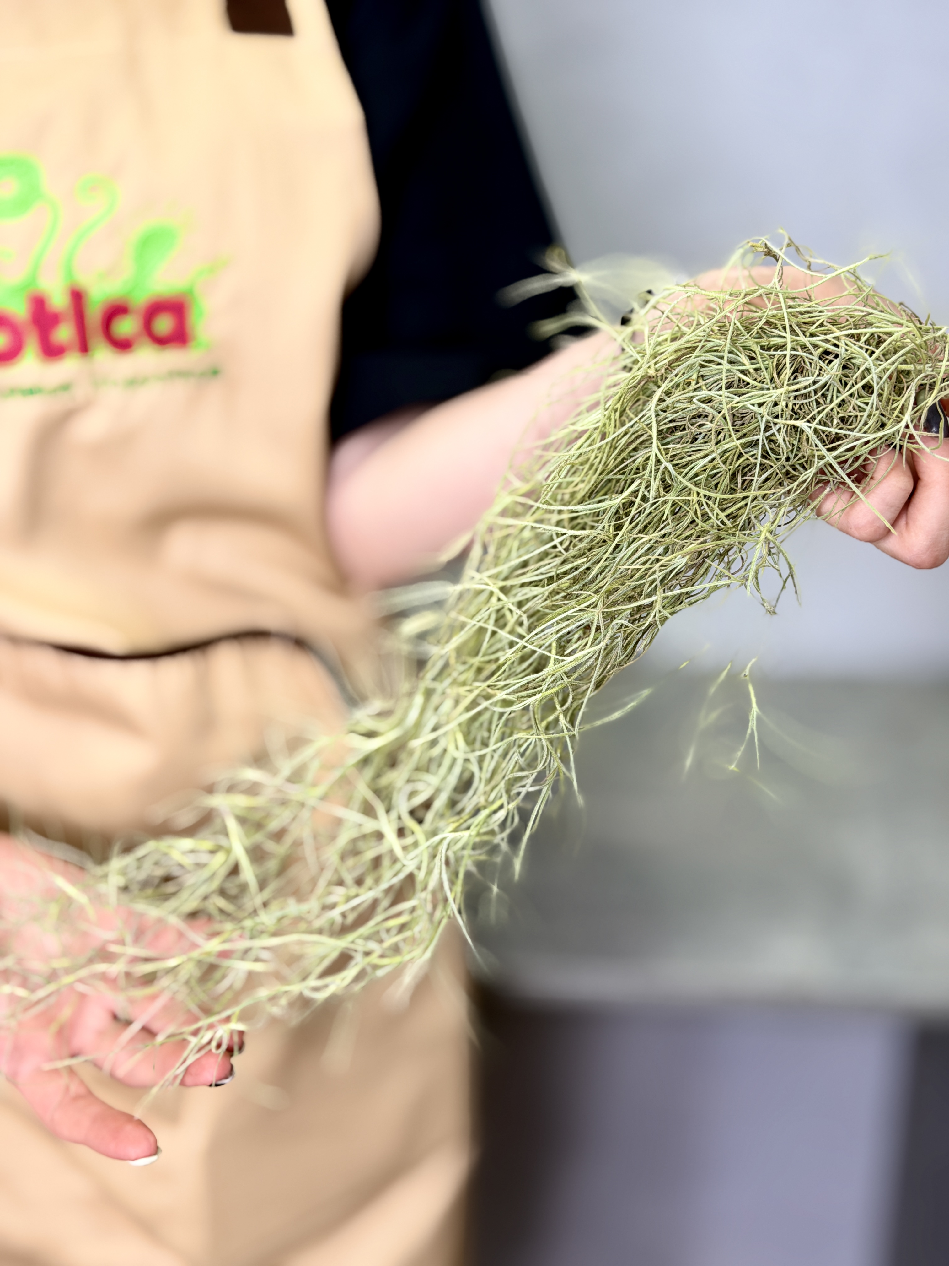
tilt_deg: -19.5
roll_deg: -1.7
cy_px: 633
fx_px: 1755
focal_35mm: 48
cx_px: 474
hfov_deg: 30.3
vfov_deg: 39.7
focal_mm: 6.76
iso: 50
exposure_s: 1/121
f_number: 1.78
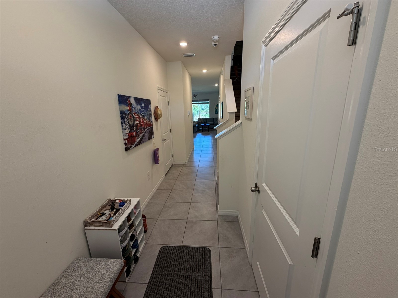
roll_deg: +1.9
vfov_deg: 85.7
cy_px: 149
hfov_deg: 102.1
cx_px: 199
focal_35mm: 14
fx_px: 161
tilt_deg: -14.3
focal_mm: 2.22
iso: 200
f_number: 2.2
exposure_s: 1/120
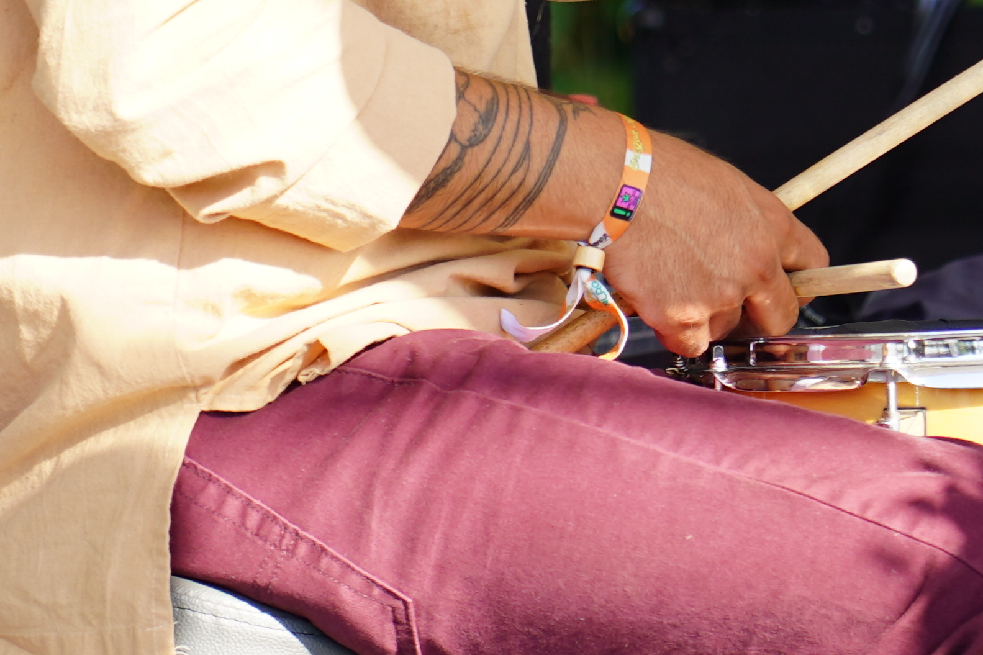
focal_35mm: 398
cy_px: -536
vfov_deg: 3.4
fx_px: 10866
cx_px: 659
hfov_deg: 5.2
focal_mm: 105
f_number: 4.5
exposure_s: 1/125
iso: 100
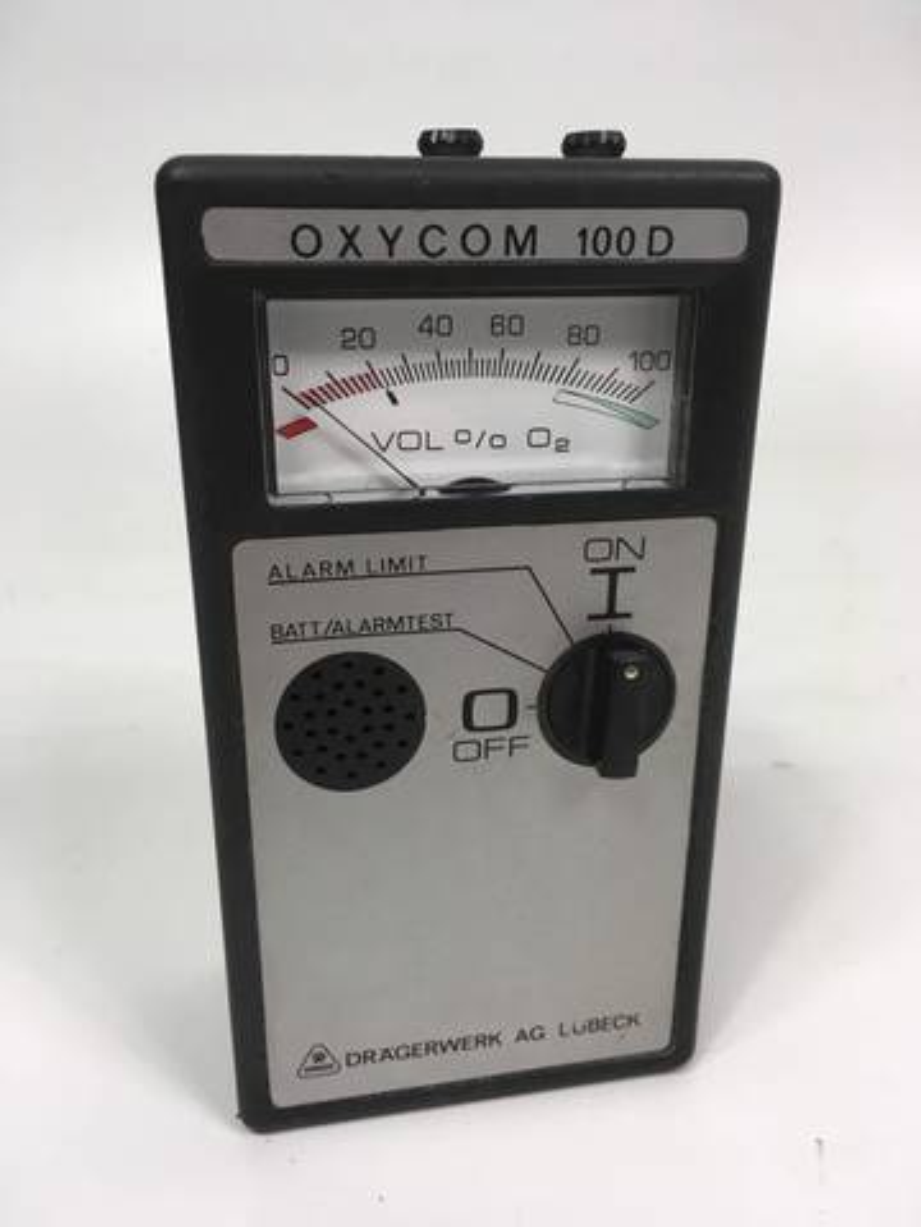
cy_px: 614
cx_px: 460
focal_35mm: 29
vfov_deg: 61.7
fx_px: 1029
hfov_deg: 48.2
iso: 25
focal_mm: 4.15
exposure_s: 1/33
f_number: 2.2
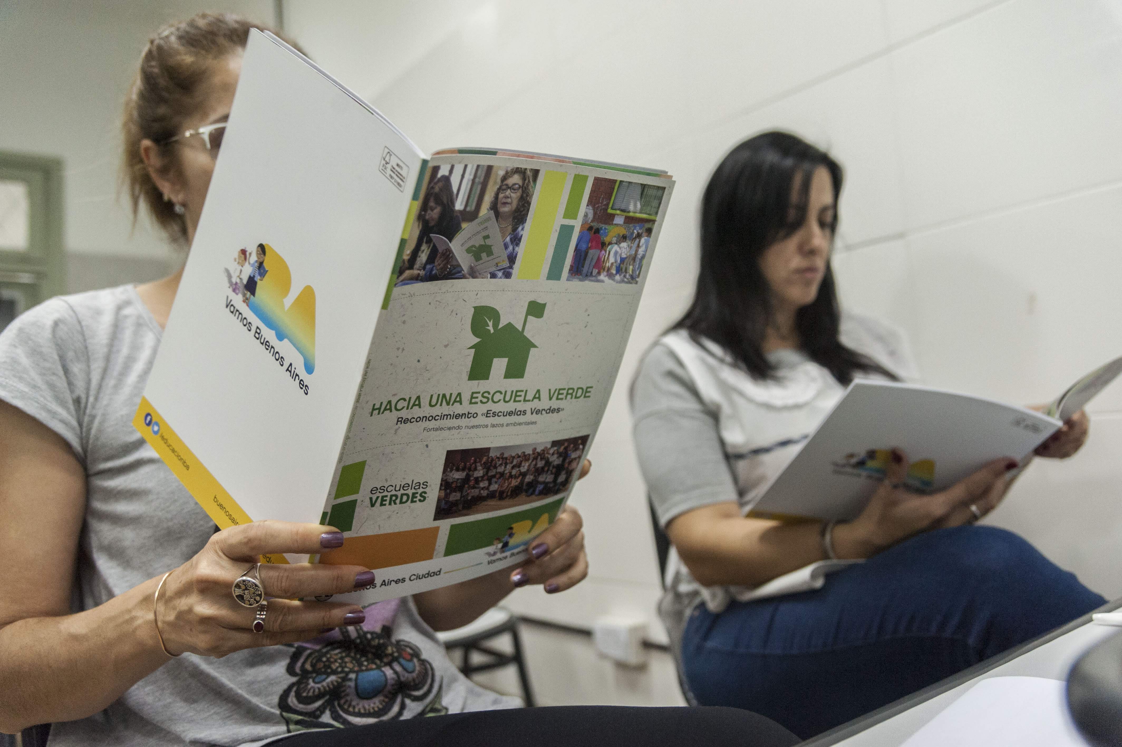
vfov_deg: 43.6
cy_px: 374
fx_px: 934
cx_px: 561
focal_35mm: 30
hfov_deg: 62.0
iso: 2500
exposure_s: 1/125
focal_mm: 30
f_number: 4
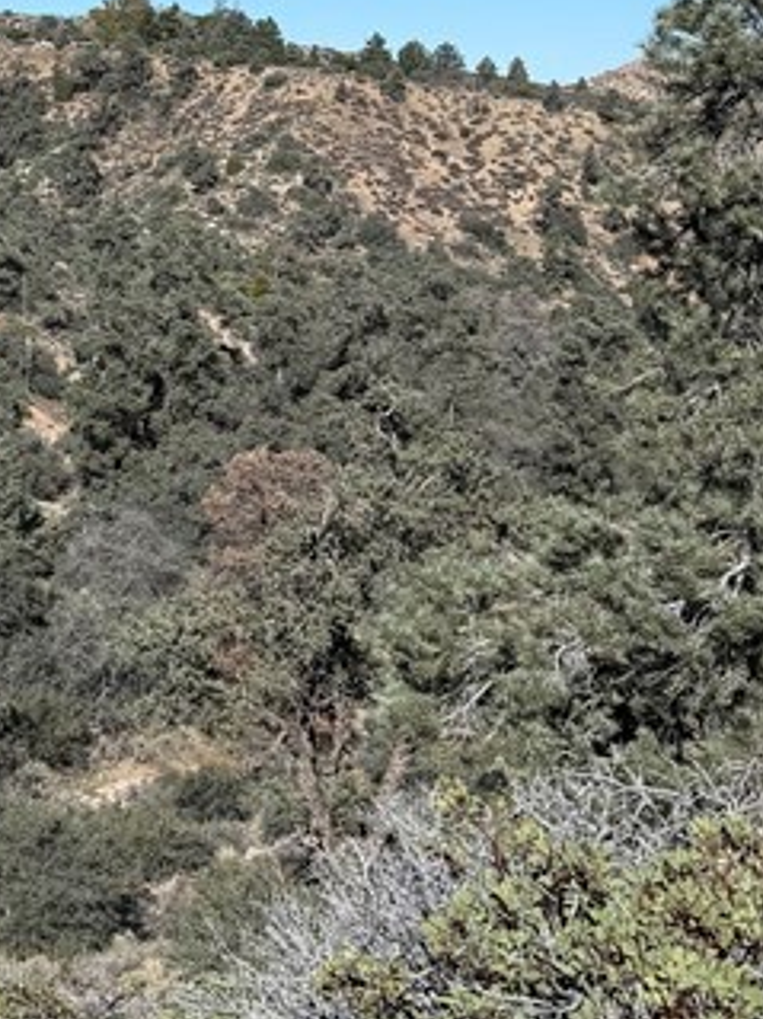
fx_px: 2264
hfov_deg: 17.2
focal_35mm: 77
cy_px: 153
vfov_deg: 24.8
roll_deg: -1.4
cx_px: -402
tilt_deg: -2.0
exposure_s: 1/6173
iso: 80
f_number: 1.78
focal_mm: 6.76
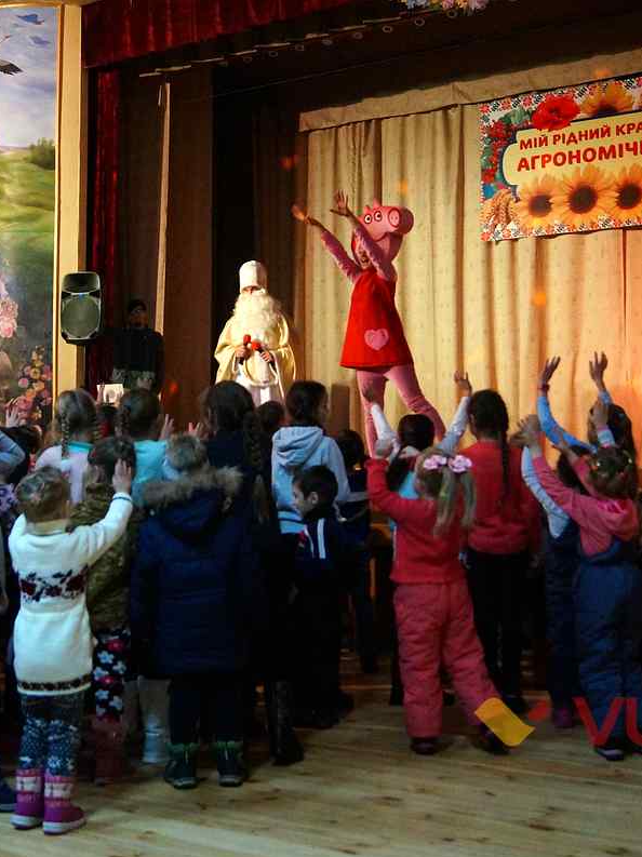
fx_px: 1188
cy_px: 430
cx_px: 243
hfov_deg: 30.1
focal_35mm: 48
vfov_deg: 39.7
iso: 3200
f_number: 4
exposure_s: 1/100
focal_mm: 22
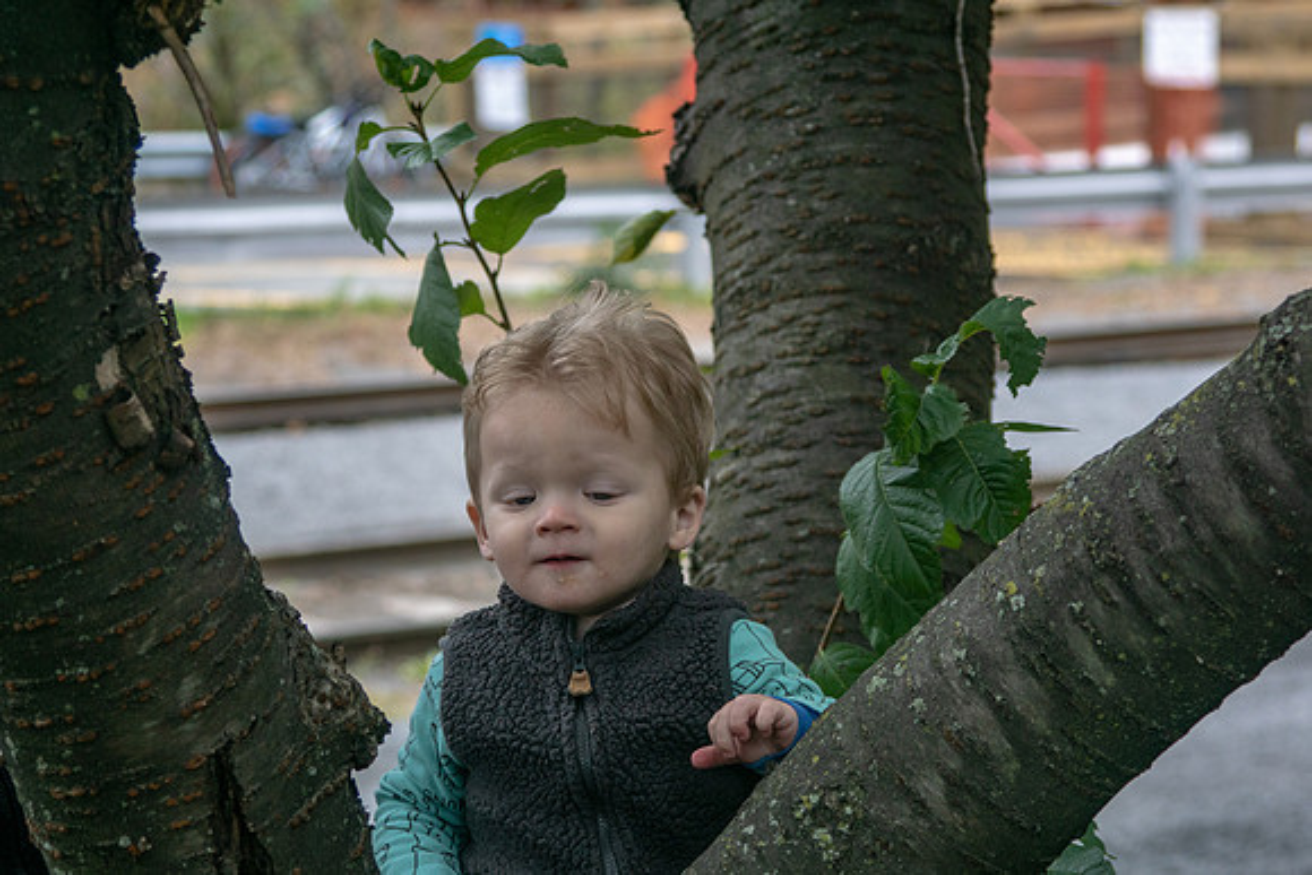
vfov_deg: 10.2
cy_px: 438
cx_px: 656
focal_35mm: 135
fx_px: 4921
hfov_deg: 15.2
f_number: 5
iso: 400
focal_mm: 90
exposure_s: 1/400
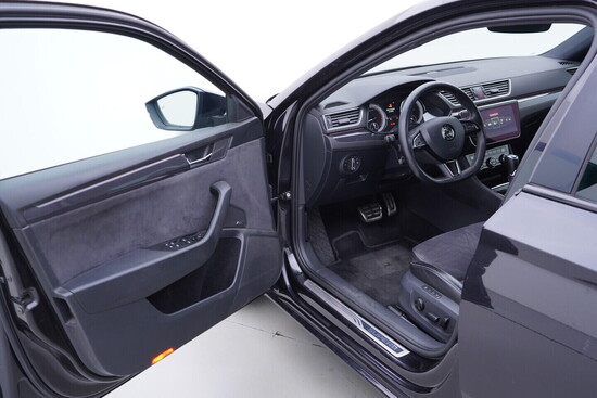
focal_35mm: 36
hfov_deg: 53.1
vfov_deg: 36.9
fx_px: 597
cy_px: 199
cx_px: 298
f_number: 2.8
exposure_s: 1/40
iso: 160
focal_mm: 24
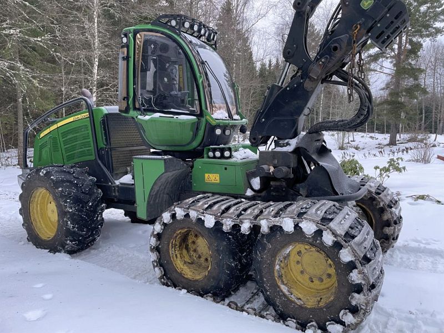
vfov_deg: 53.1
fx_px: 333
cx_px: 222
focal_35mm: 26
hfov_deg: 67.3
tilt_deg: -5.8
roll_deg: -0.1
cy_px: 166
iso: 125
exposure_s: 1/70
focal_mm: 4.2
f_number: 1.6
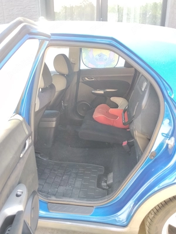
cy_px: 117
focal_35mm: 29
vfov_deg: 61.7
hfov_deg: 48.2
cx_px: 88
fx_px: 197
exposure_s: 1/100
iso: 125
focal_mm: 4.22
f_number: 1.8
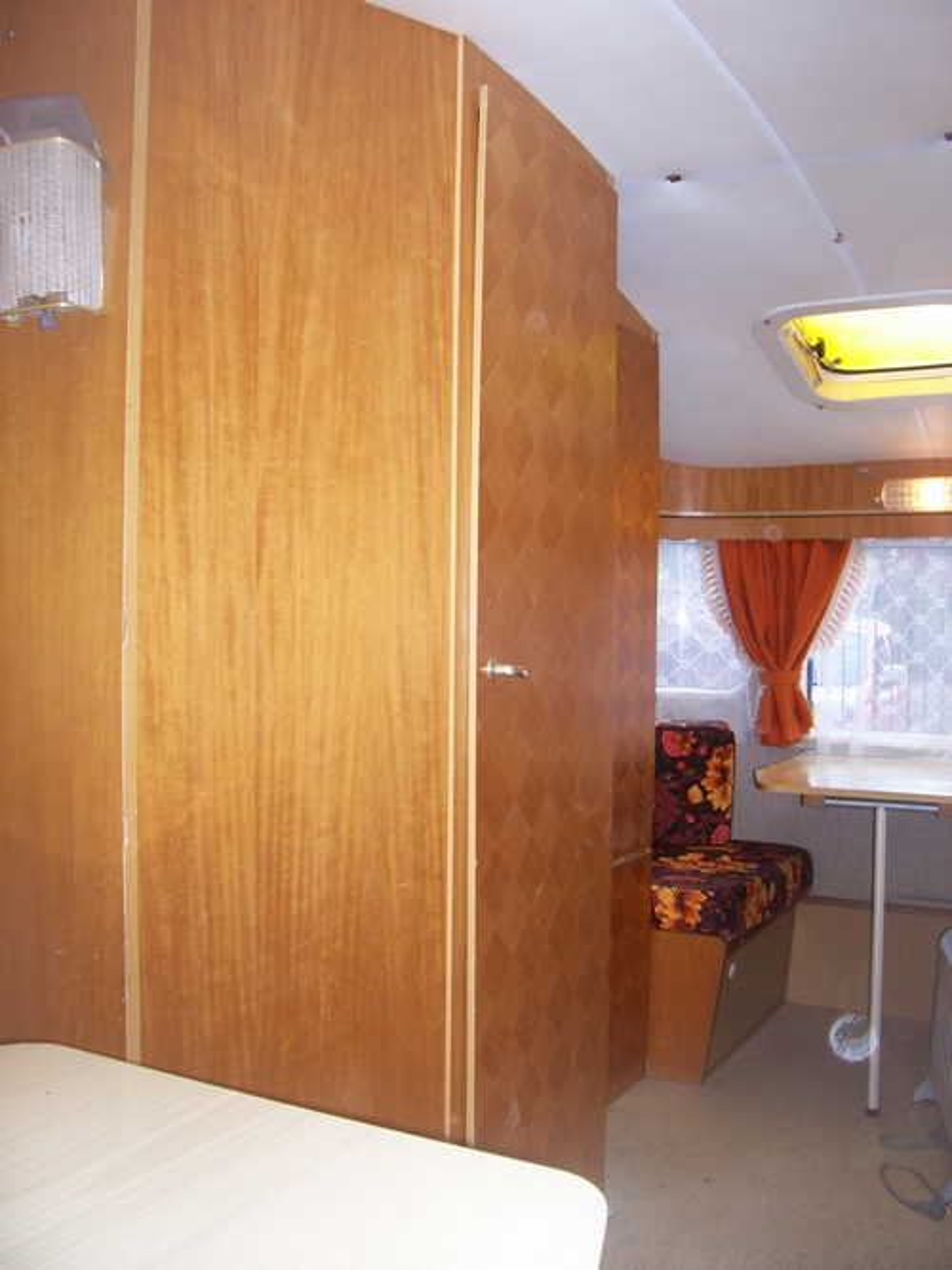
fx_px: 1247
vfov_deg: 54.0
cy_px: 635
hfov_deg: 41.8
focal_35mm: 34
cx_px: 476
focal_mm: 5.6
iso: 80
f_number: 2.7
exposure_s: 1/64
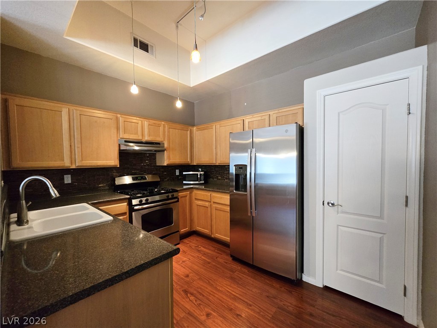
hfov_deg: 106.2
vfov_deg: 89.9
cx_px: 218
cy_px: 164
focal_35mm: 13
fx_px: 164
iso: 800
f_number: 2.2
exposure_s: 1/60
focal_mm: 2.2
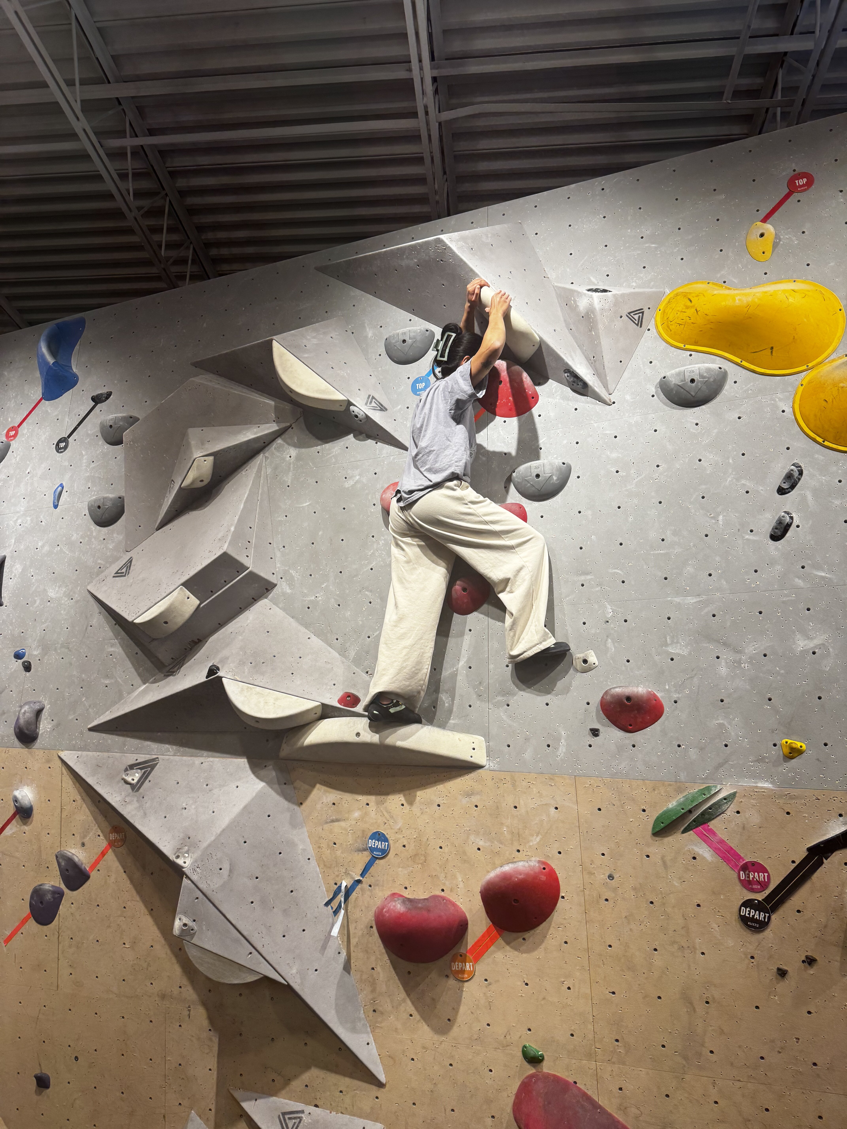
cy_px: 564
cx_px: 424
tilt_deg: +22.4
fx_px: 783
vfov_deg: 71.6
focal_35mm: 24
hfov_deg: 56.8
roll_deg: -4.1
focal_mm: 6.76
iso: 125
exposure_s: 1/120
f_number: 1.78
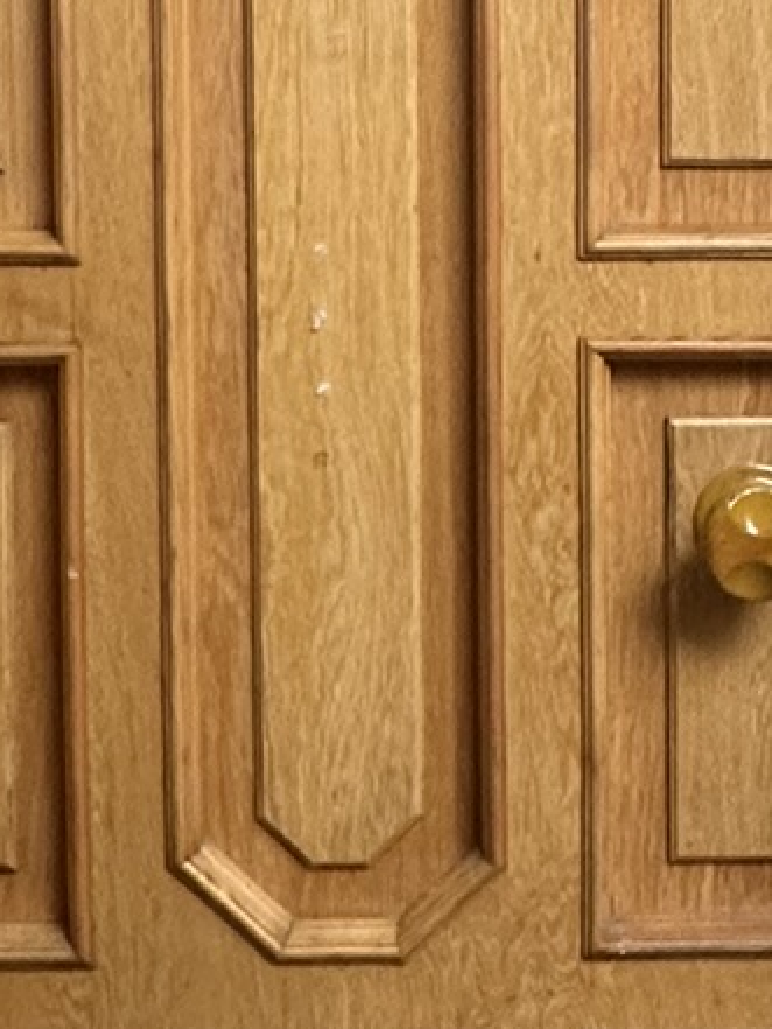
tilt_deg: -2.3
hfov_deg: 22.1
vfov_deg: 28.6
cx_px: 700
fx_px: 1932
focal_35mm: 65
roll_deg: -1.5
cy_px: 93
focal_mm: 2.22
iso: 500
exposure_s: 1/50
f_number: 2.2
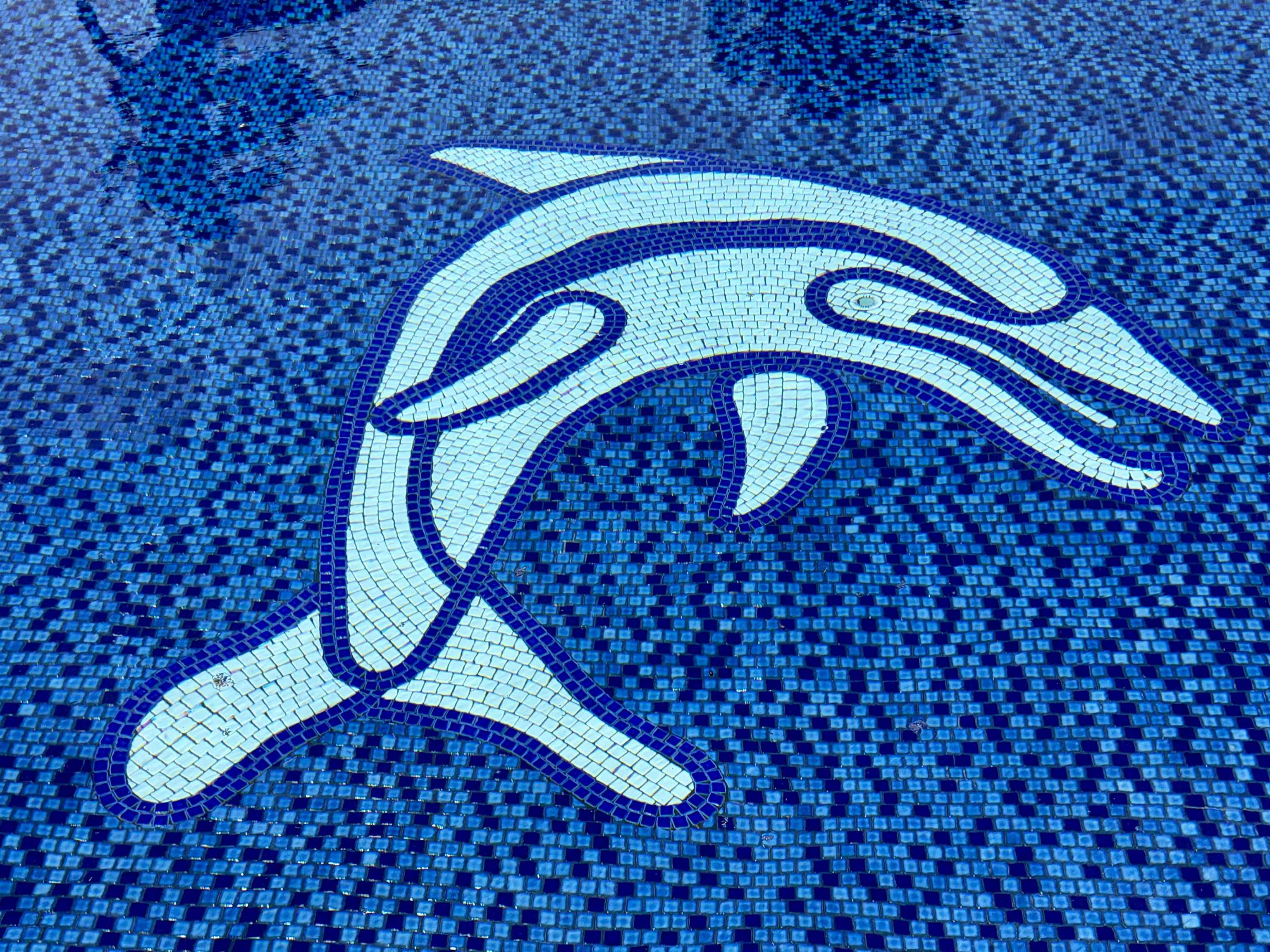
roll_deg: +1.7
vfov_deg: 30.3
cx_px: 635
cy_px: 476
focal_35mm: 48
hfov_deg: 39.7
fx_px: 1761
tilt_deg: -38.4
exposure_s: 1/8772
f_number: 1.78
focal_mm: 6.76
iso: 64
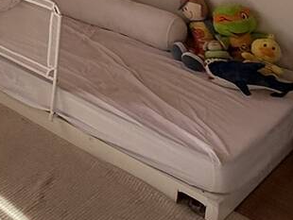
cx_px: -159
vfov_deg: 19.0
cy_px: -137
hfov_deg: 23.3
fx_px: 551
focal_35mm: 65
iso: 64
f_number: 2.2
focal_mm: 2.22
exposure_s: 1/694
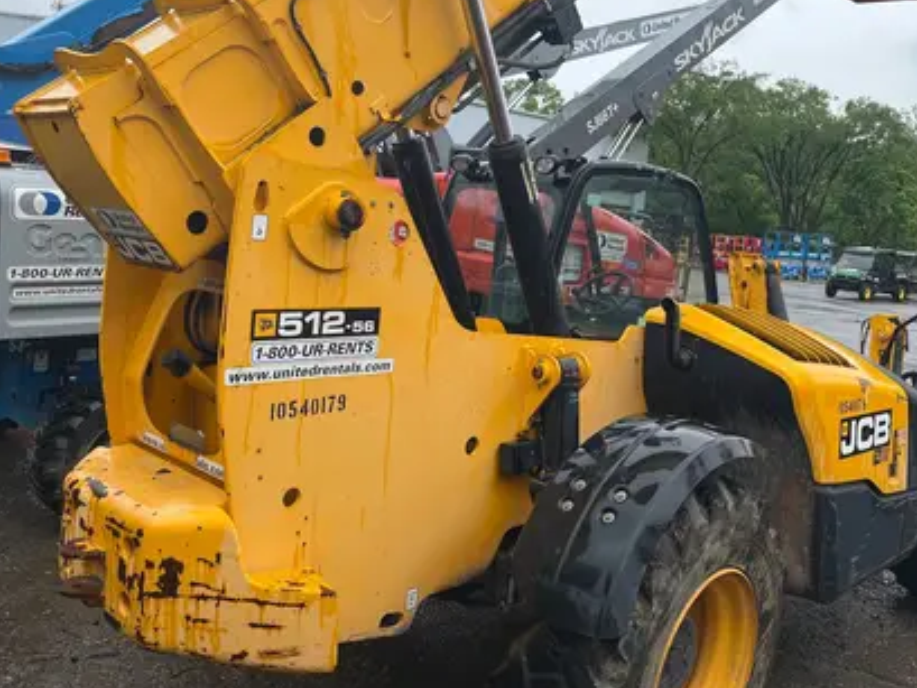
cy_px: 248
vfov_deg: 40.4
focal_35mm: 35
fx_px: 927
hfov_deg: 52.4
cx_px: 527
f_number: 1.6
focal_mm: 5.1
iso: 50
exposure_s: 1/1129
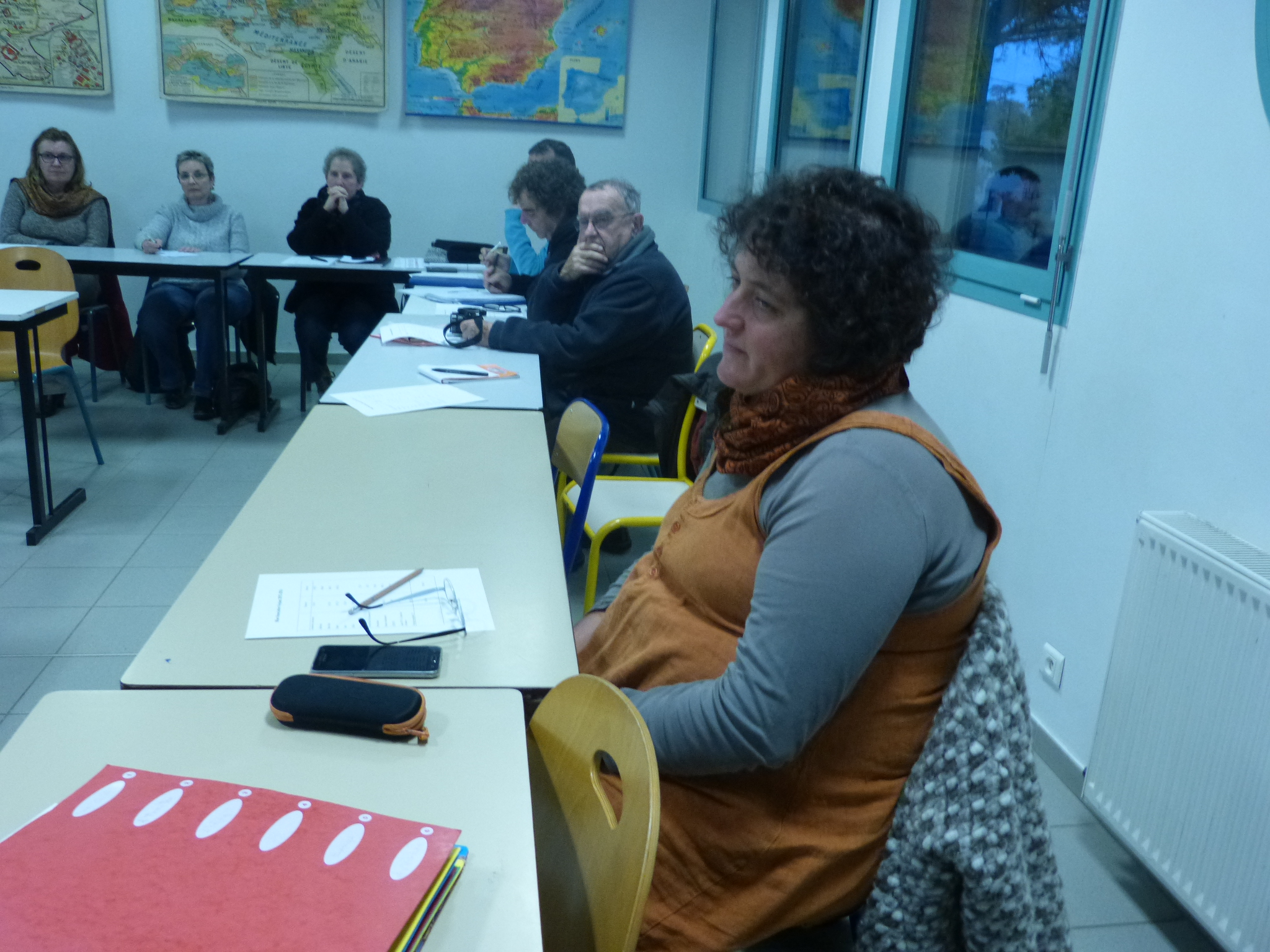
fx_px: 1064
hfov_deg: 61.7
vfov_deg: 48.2
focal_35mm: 29
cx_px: 635
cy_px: 476
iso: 400
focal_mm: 5.1
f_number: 2.9
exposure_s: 1/25
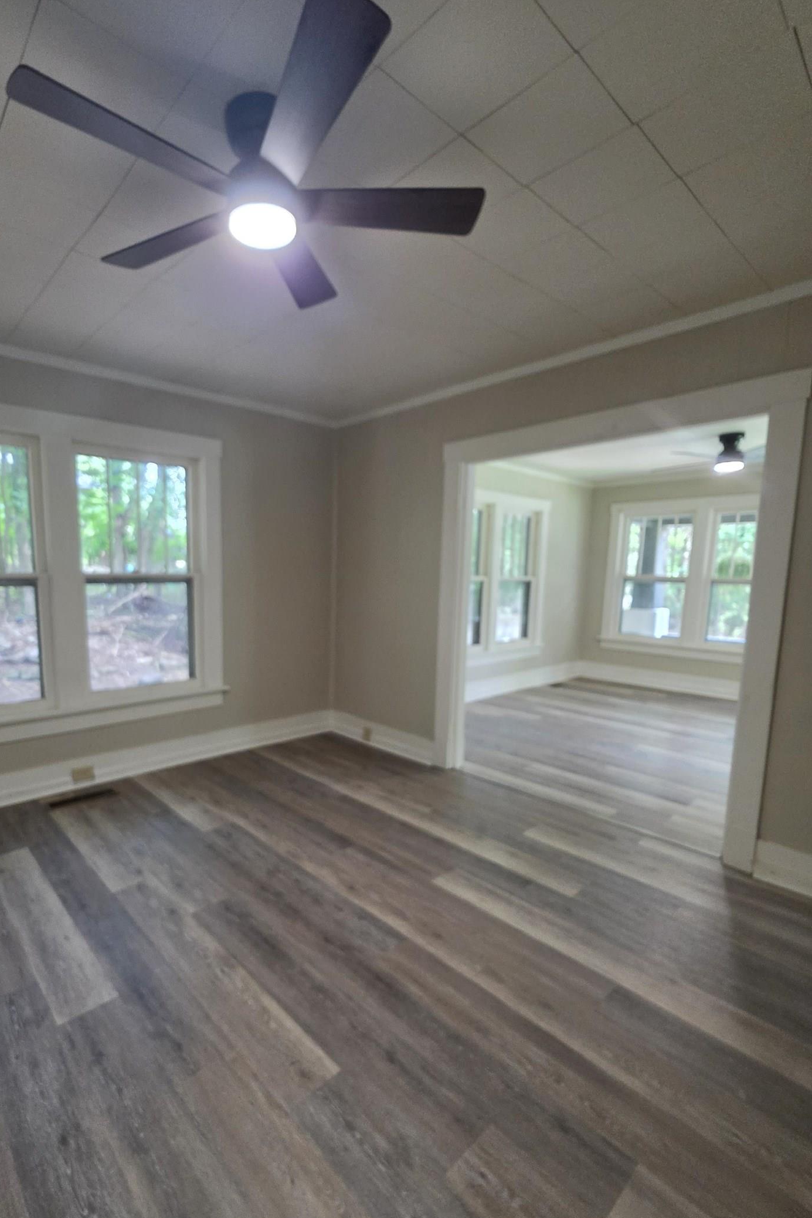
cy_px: 654
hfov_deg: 76.5
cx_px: 325
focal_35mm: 15
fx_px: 507
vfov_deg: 100.2
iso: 200
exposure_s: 1/60
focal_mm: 2.2
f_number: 1.9
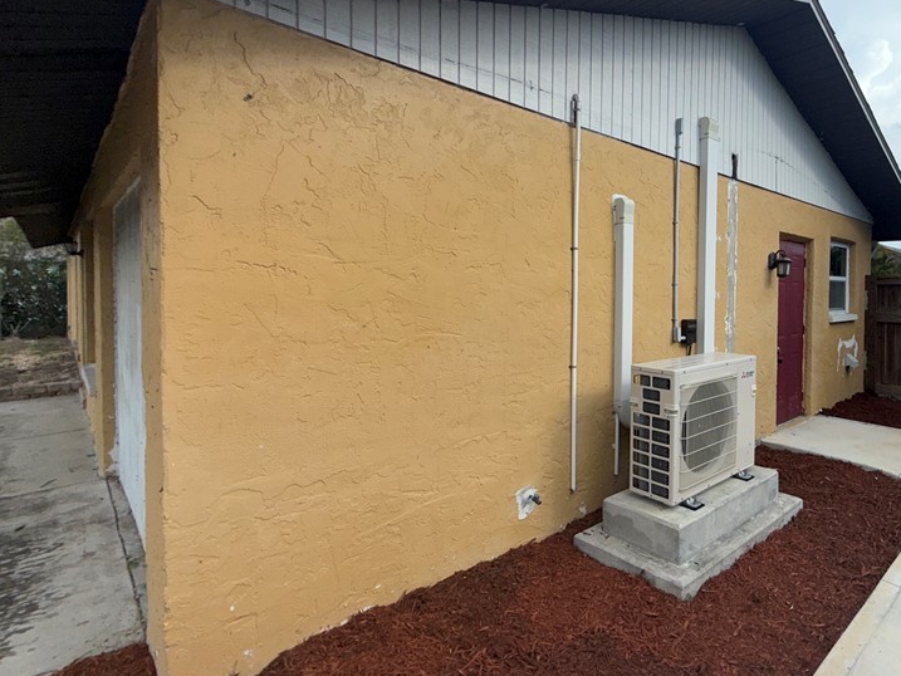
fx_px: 521
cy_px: 303
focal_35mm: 20
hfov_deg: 78.3
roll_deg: +0.4
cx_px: 622
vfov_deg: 65.8
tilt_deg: +0.8
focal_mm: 2.22
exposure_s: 1/1259
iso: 16
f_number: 2.2
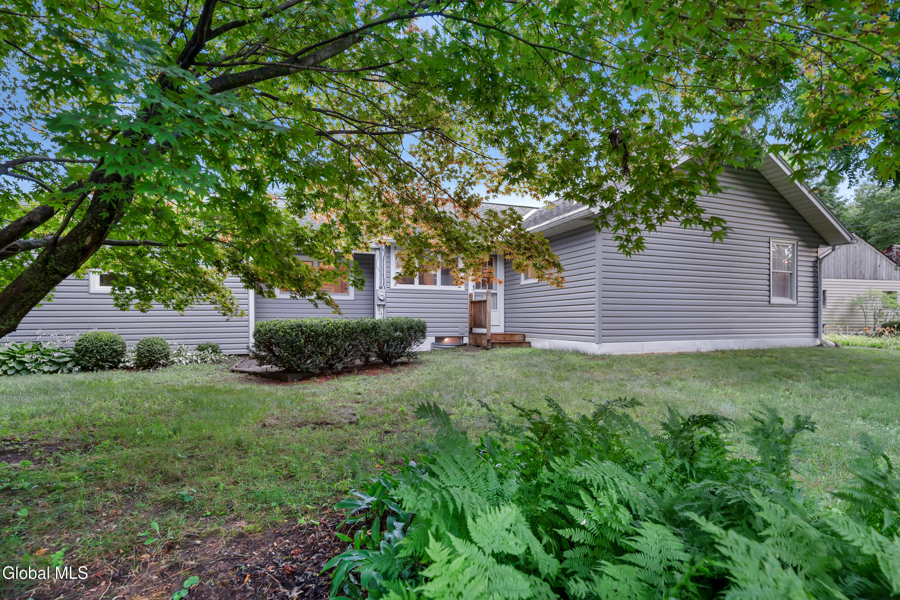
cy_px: 300
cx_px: 450
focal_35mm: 16
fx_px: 400
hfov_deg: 96.7
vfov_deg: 73.8
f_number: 4
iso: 250
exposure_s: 1/15
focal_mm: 16
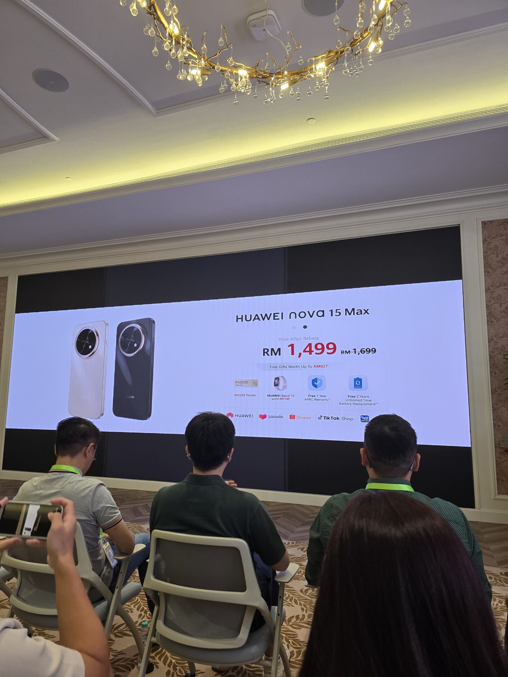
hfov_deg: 58.9
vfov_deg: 73.9
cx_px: 254
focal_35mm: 23
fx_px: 450
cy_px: 338
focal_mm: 6.3
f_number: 1.7
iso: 160
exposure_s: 1/180
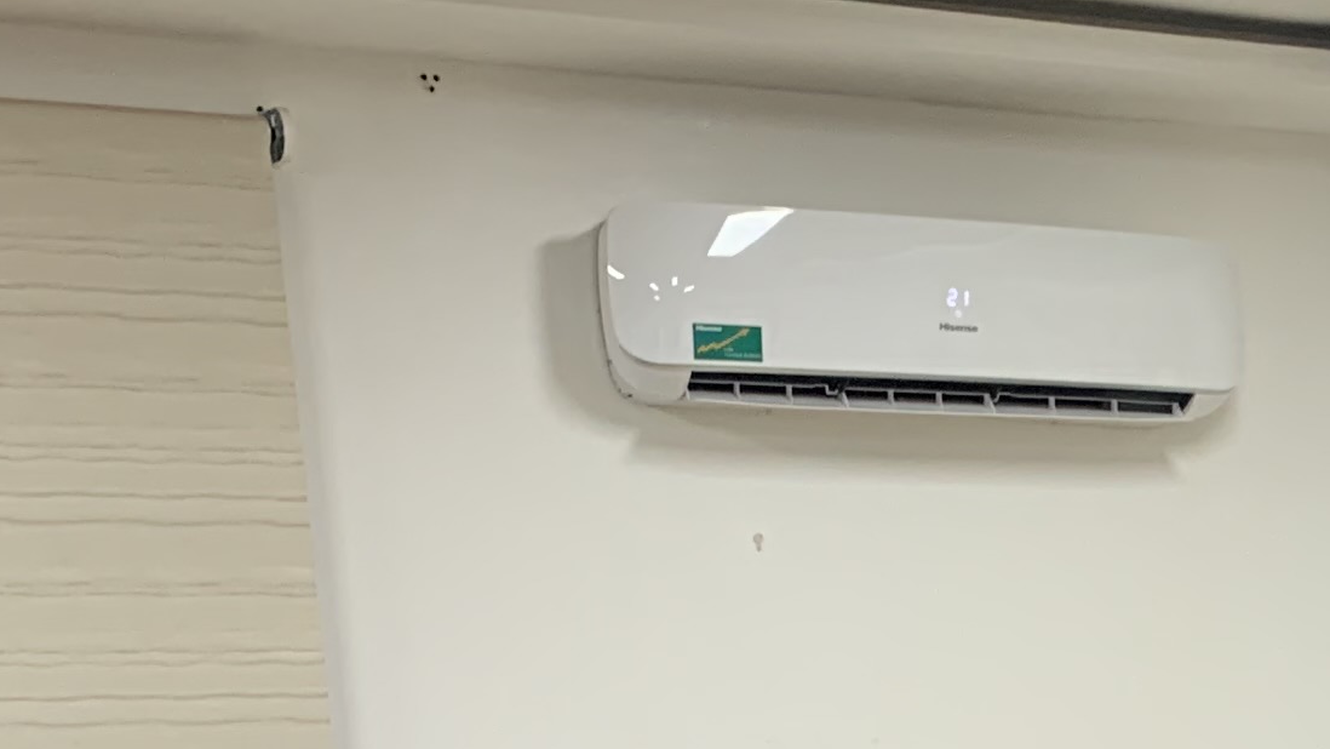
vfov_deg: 10.5
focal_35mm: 104
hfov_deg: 18.9
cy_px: 1617
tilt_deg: -14.0
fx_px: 3668
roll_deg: +1.7
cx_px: 1772
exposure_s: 1/50
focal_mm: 4.25
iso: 100
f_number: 1.8
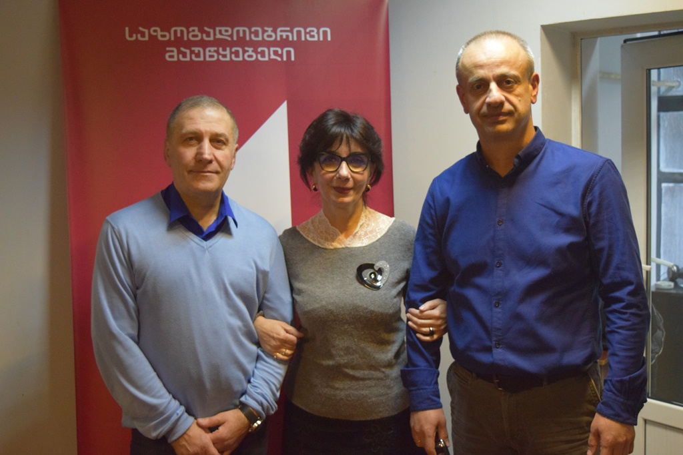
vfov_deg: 29.0
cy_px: 228
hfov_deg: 42.3
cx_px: 342
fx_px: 882
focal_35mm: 46
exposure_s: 1/60
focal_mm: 31
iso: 3600
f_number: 4.2
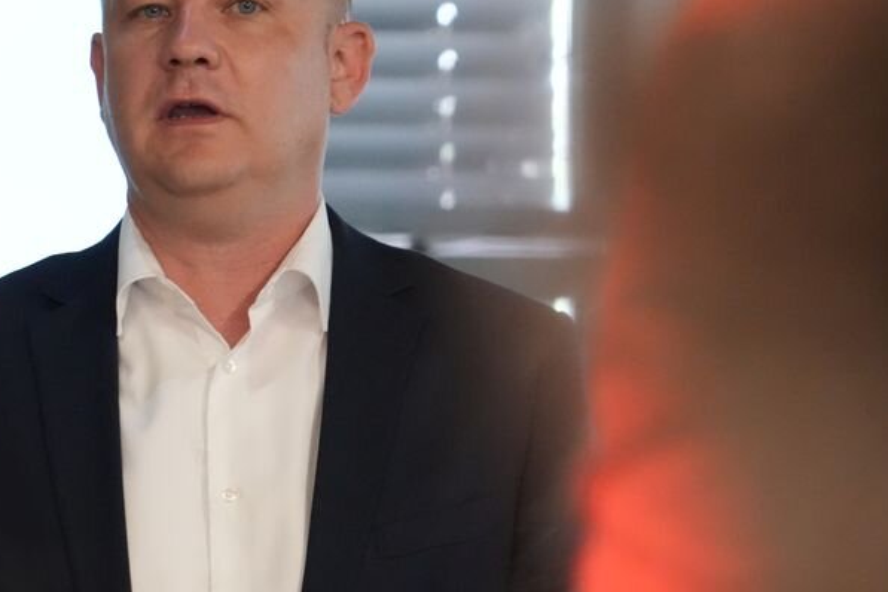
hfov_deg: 7.0
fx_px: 7276
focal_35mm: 295
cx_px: 144
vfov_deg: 4.7
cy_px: 340
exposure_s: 1/125
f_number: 8
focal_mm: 172
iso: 12800
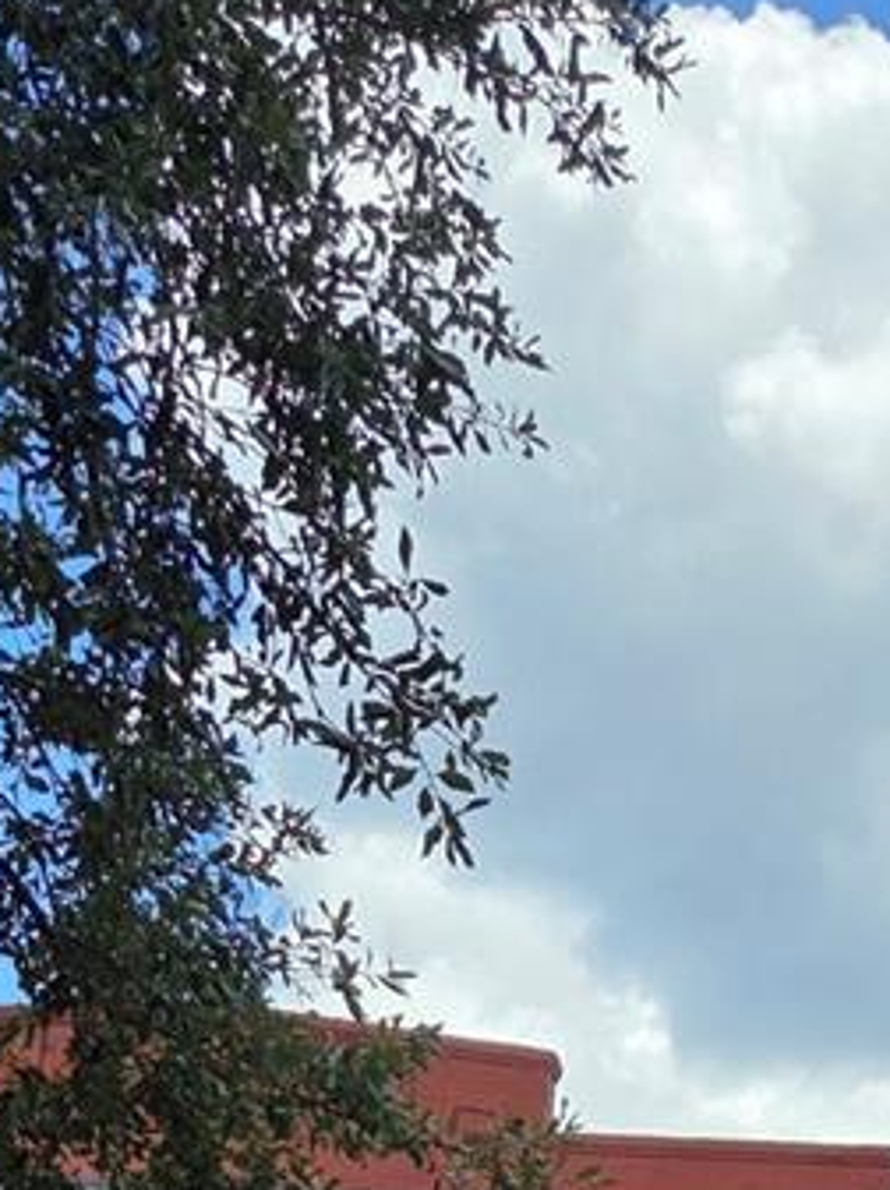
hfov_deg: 17.1
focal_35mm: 82
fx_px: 2816
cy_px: 1935
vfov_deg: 19.7
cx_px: 1084
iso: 80
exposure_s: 1/5261
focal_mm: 5.4
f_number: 1.8
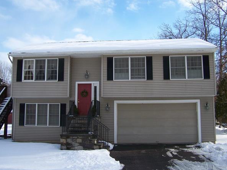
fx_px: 269
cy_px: 85
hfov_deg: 45.8
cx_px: 116
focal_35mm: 41
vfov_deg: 35.1
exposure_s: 1/800
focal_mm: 6.3
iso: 80
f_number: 2.8
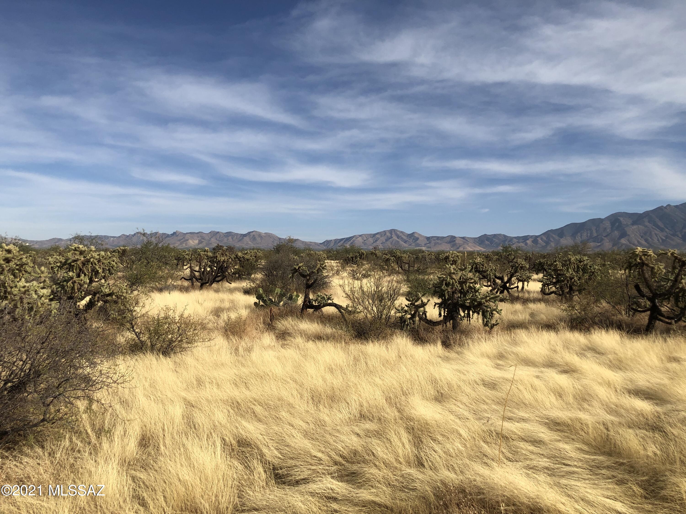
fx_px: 555
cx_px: 343
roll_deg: -2.5
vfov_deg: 49.7
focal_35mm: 28
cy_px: 257
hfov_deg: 63.4
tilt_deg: +2.6
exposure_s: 1/3040
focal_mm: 3.99
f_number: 1.8
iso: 20
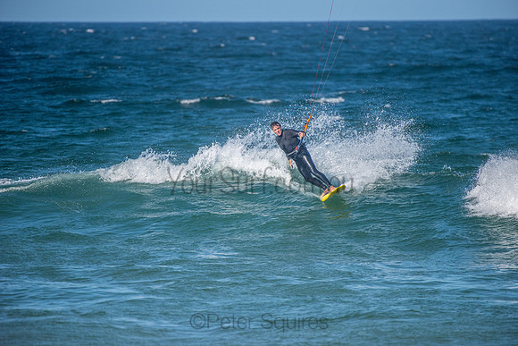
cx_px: 259
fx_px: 7196
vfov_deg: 2.8
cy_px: 173
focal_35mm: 500
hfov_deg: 4.1
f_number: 5.6
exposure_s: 1/4000
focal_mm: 500
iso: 500
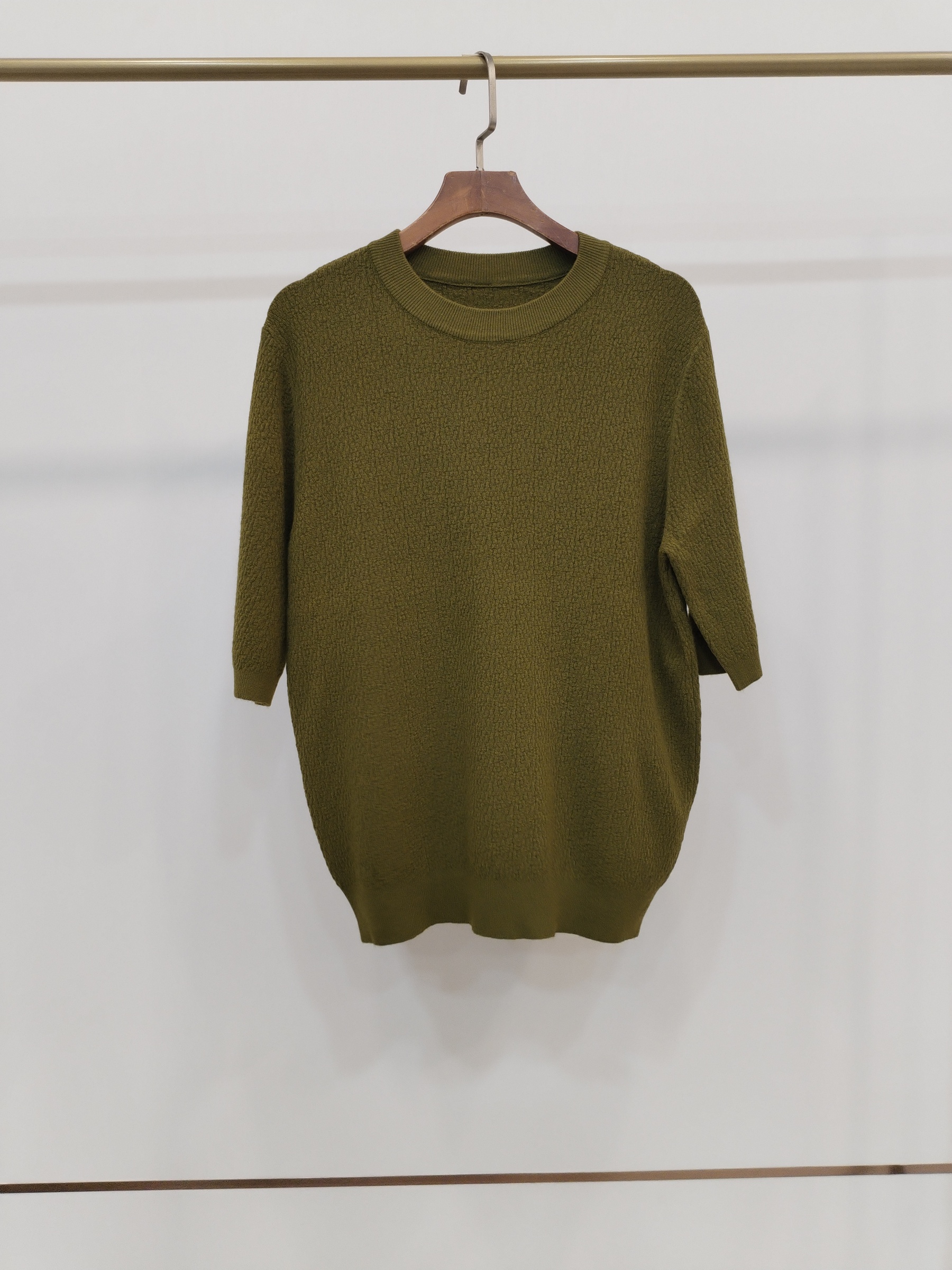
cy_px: 635
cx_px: 476
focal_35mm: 29
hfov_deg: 48.2
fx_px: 1063
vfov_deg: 61.7
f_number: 1.8
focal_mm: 4.75
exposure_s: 1/60
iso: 366
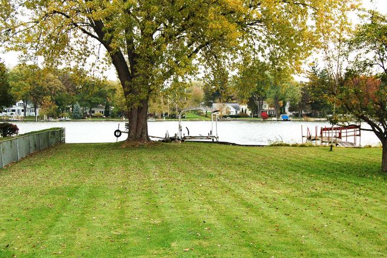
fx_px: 516
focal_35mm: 48
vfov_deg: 28.0
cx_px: 194
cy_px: 129
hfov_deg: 41.1
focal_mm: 32
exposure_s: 1/250
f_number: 8
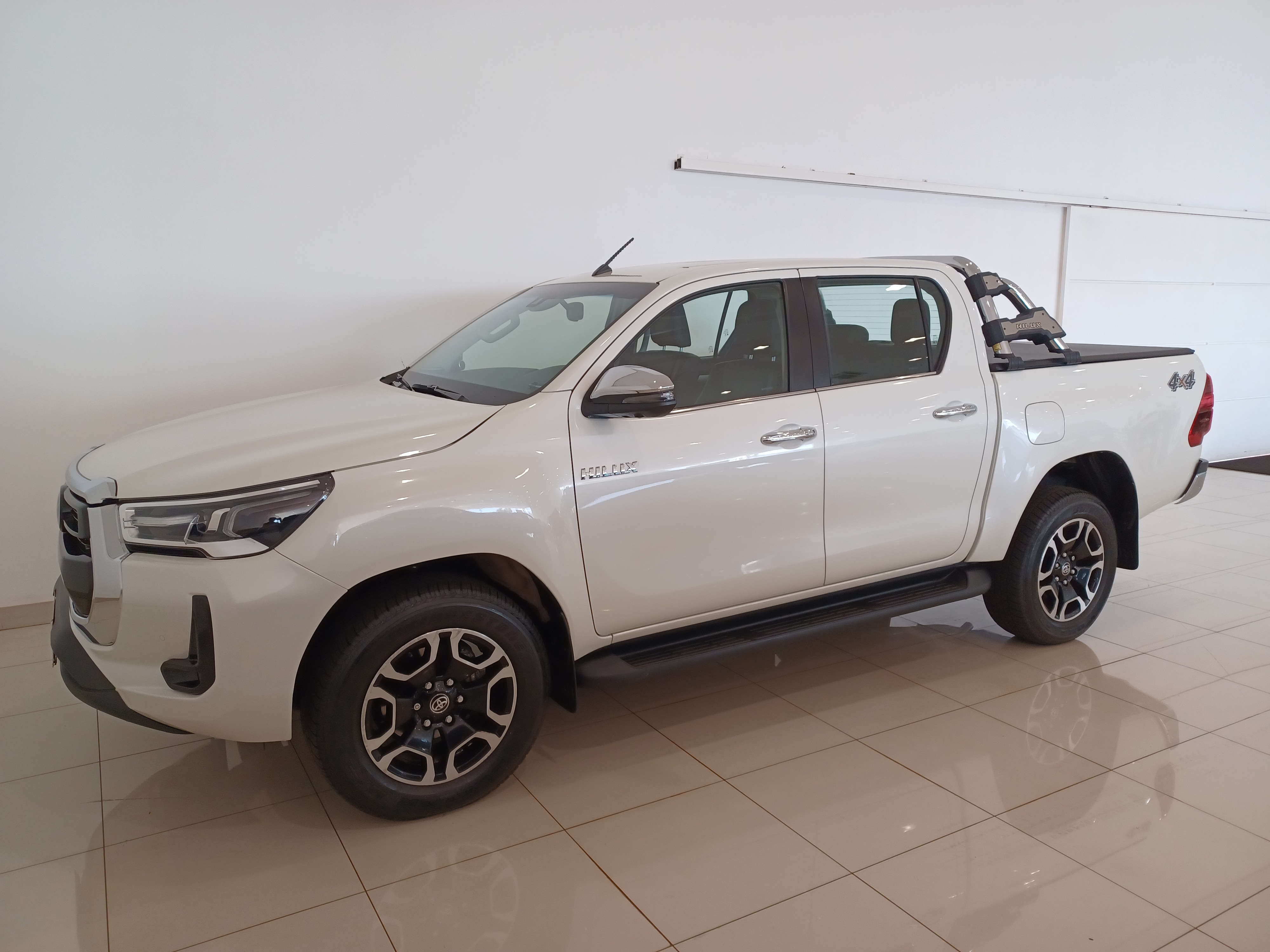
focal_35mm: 25
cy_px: 476
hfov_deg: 69.4
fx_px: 917
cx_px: 635
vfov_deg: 54.9
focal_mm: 4.6
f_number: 1.8
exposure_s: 1/60
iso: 125
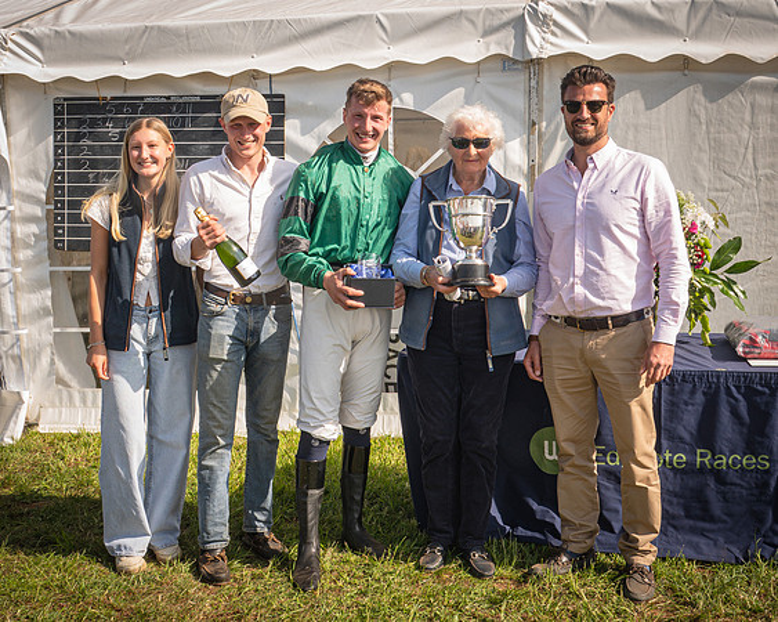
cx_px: 408
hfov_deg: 41.7
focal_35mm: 44
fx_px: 1021
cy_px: 301
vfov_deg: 33.9
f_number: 9
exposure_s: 1/60
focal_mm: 24
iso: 100
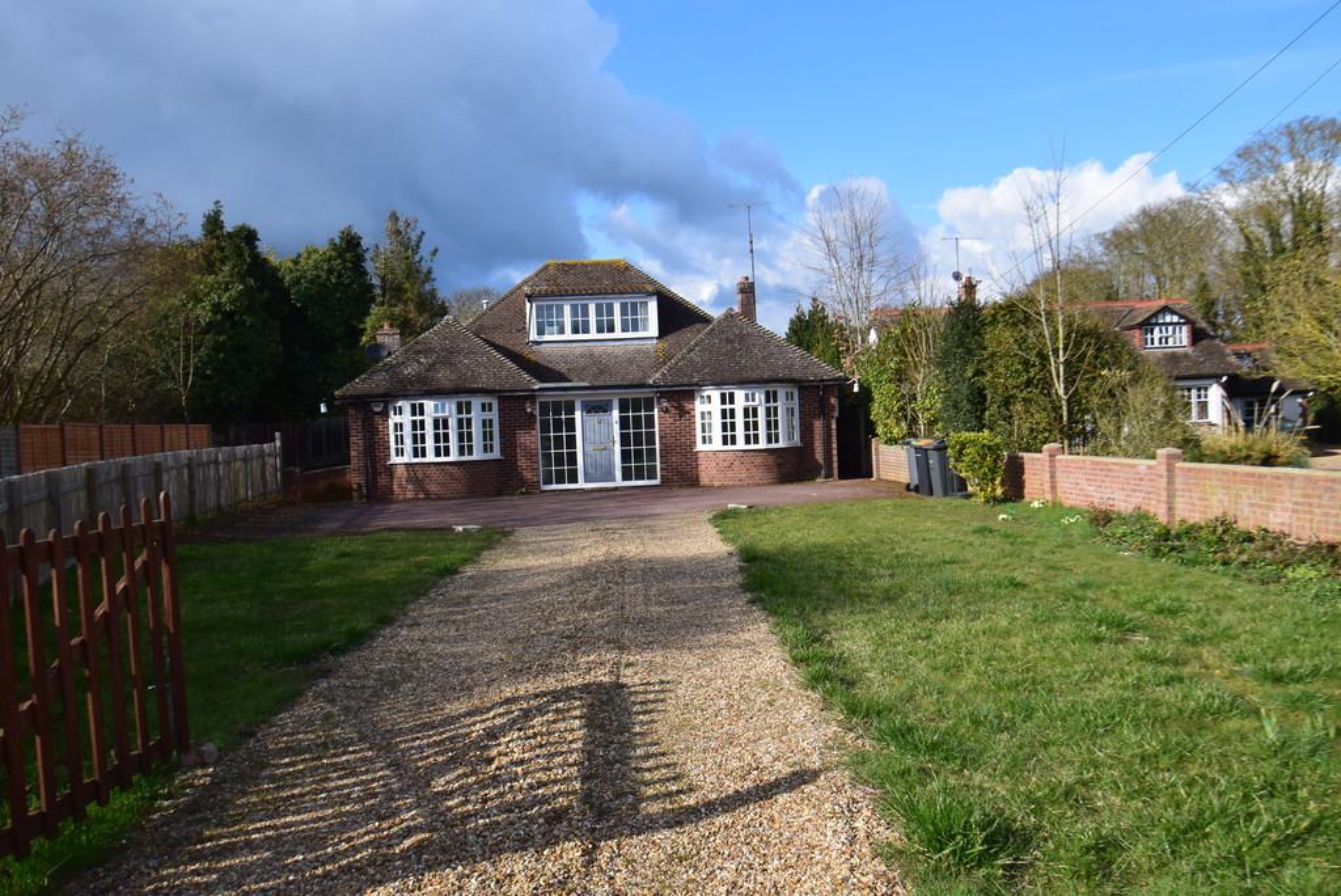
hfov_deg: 61.9
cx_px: 670
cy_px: 448
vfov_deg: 43.7
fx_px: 1118
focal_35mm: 30
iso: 400
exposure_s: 1/400
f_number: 11
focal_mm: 20
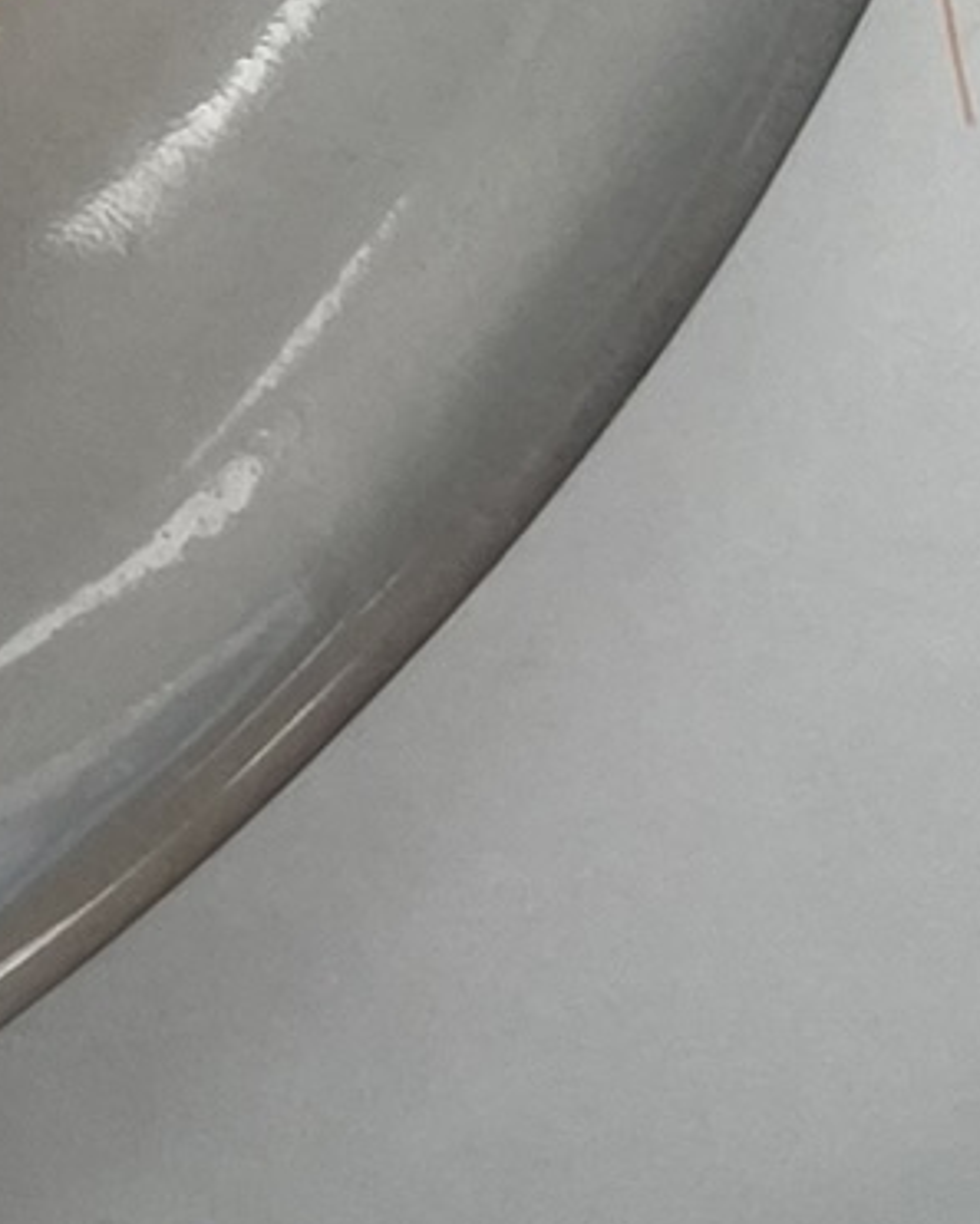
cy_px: -1683
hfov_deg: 9.9
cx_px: -1211
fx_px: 5074
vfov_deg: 11.5
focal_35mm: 140
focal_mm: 4.2
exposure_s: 1/842
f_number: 1.6
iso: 32
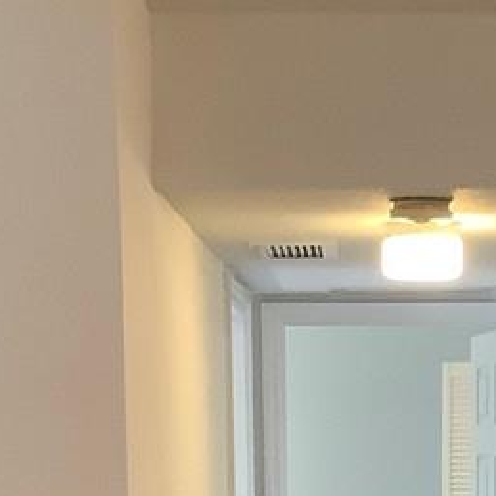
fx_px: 2059
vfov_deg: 12.8
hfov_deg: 13.7
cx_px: 391
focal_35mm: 127
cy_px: 797
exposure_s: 1/60
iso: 160
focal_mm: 3.3
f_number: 2.4
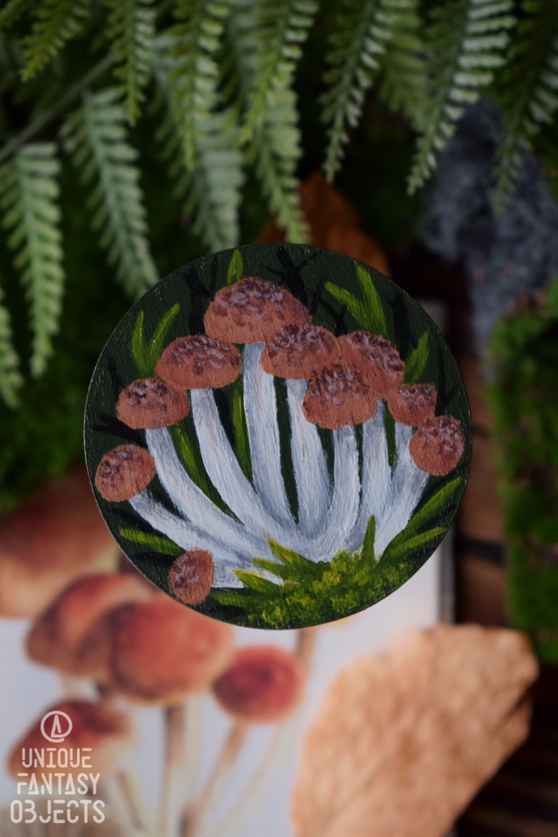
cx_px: 279
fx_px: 1918
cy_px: 418
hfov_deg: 16.6
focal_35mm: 82
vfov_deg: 24.6
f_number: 5.6
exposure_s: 1/60
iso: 1800
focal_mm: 55
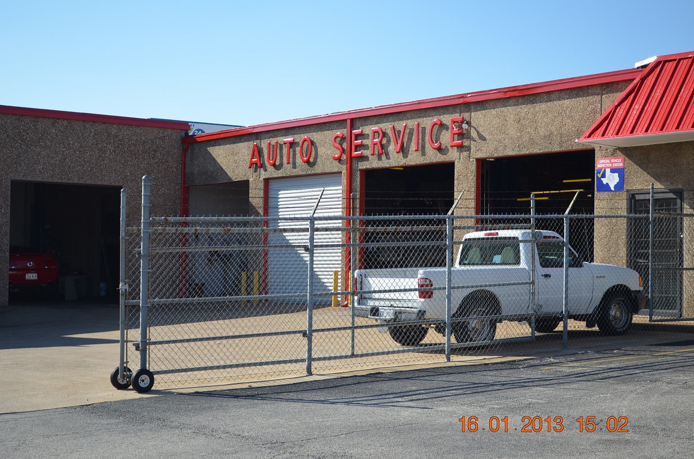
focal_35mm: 66
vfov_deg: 20.5
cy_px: 230
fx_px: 1270
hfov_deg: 30.6
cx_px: 347
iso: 400
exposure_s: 1/1600
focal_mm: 44
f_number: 5.6
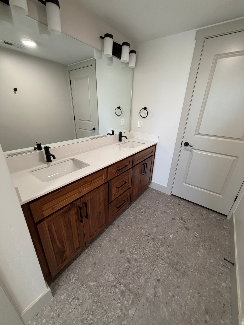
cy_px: 162
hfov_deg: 85.7
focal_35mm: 14
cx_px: 122
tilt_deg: -23.2
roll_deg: -0.2
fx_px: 132
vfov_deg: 102.1
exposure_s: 1/120
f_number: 2.2
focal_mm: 2.22
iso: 250
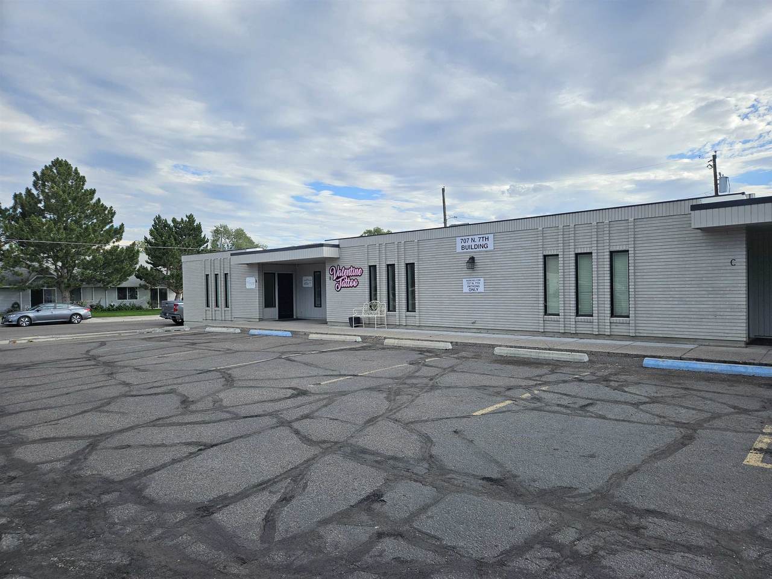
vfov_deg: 58.9
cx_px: 386
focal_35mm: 23
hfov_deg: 73.9
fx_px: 513
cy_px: 290
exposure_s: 1/1170
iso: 25
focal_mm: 5.4
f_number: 1.8
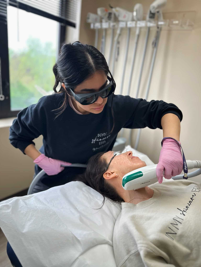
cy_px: 134
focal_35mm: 24
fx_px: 186
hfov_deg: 56.8
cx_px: 100
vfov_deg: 71.6
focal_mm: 6.86
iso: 100
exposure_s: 1/120
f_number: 1.78
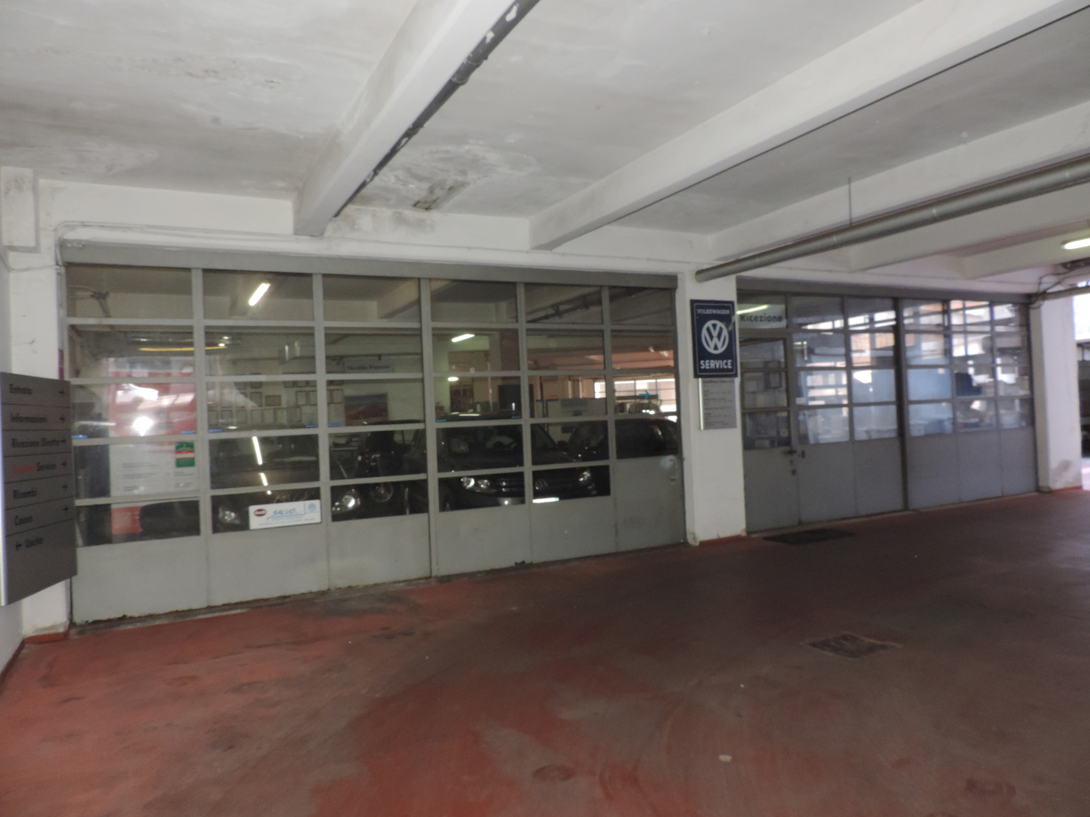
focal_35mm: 24
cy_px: 408
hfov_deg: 71.6
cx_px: 545
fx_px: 756
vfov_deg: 56.8
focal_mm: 4.3
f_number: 3
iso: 450
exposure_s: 1/80
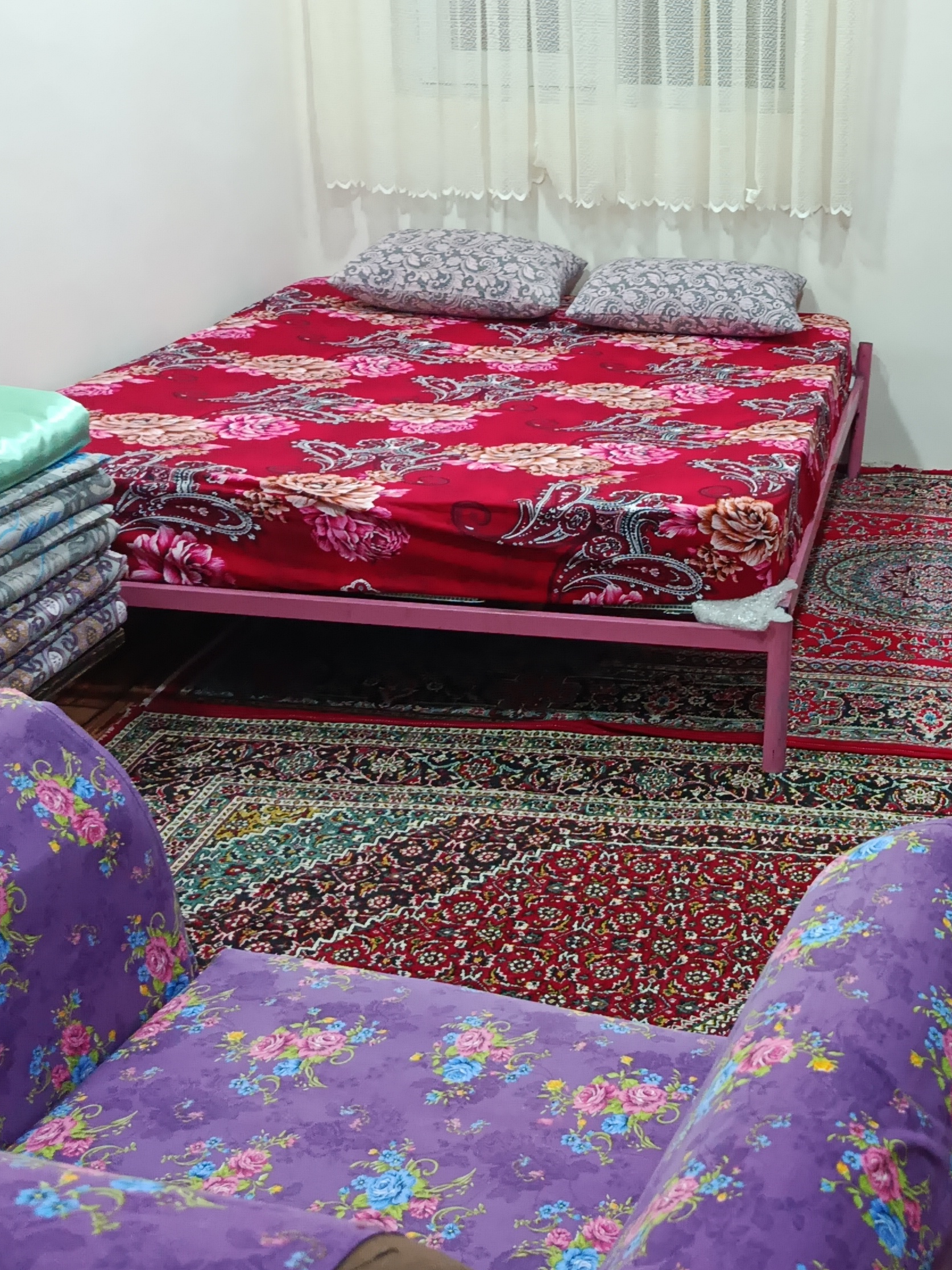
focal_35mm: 43
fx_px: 1577
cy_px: 582
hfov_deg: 32.3
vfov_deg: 43.8
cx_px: 817
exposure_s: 1/100
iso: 1084
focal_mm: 5.24
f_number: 1.7
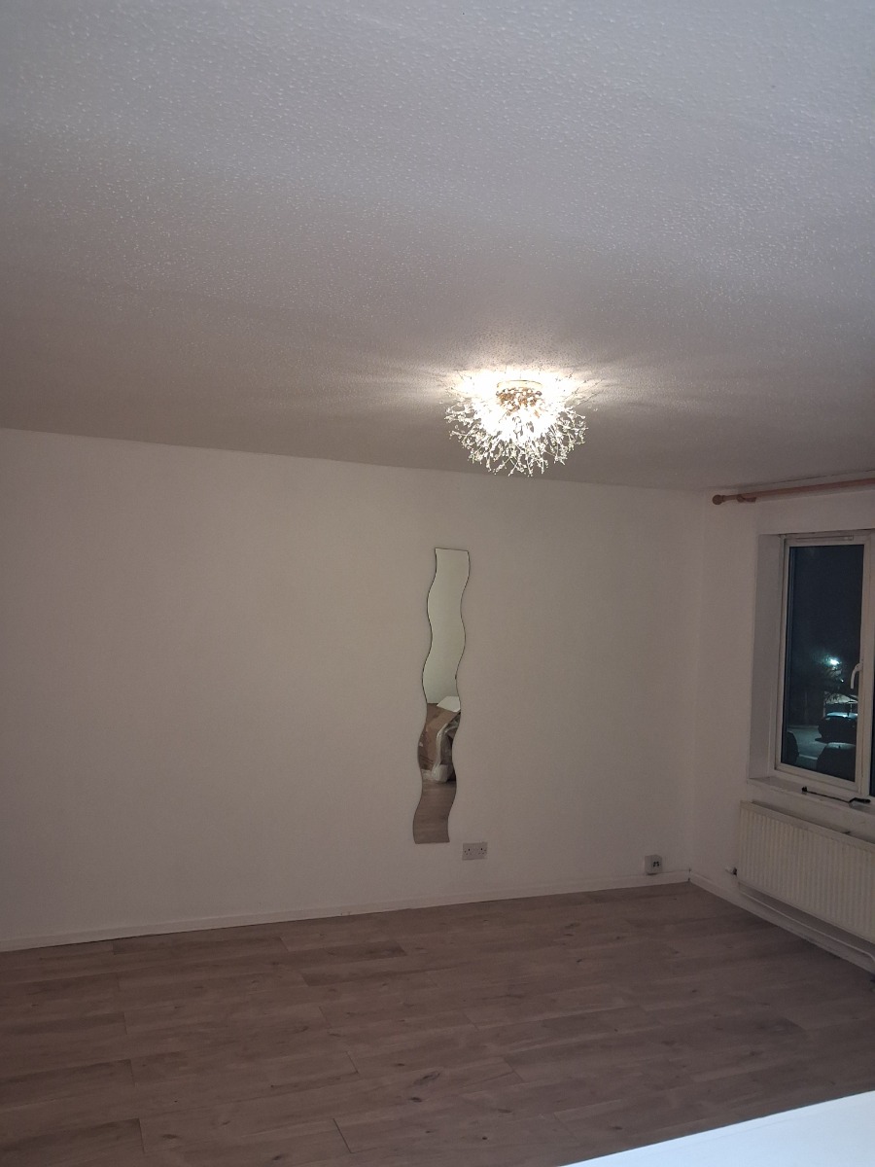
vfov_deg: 65.3
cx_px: 438
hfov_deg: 51.4
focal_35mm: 27
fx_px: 910
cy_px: 584
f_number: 1.8
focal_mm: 4
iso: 500
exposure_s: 1/25
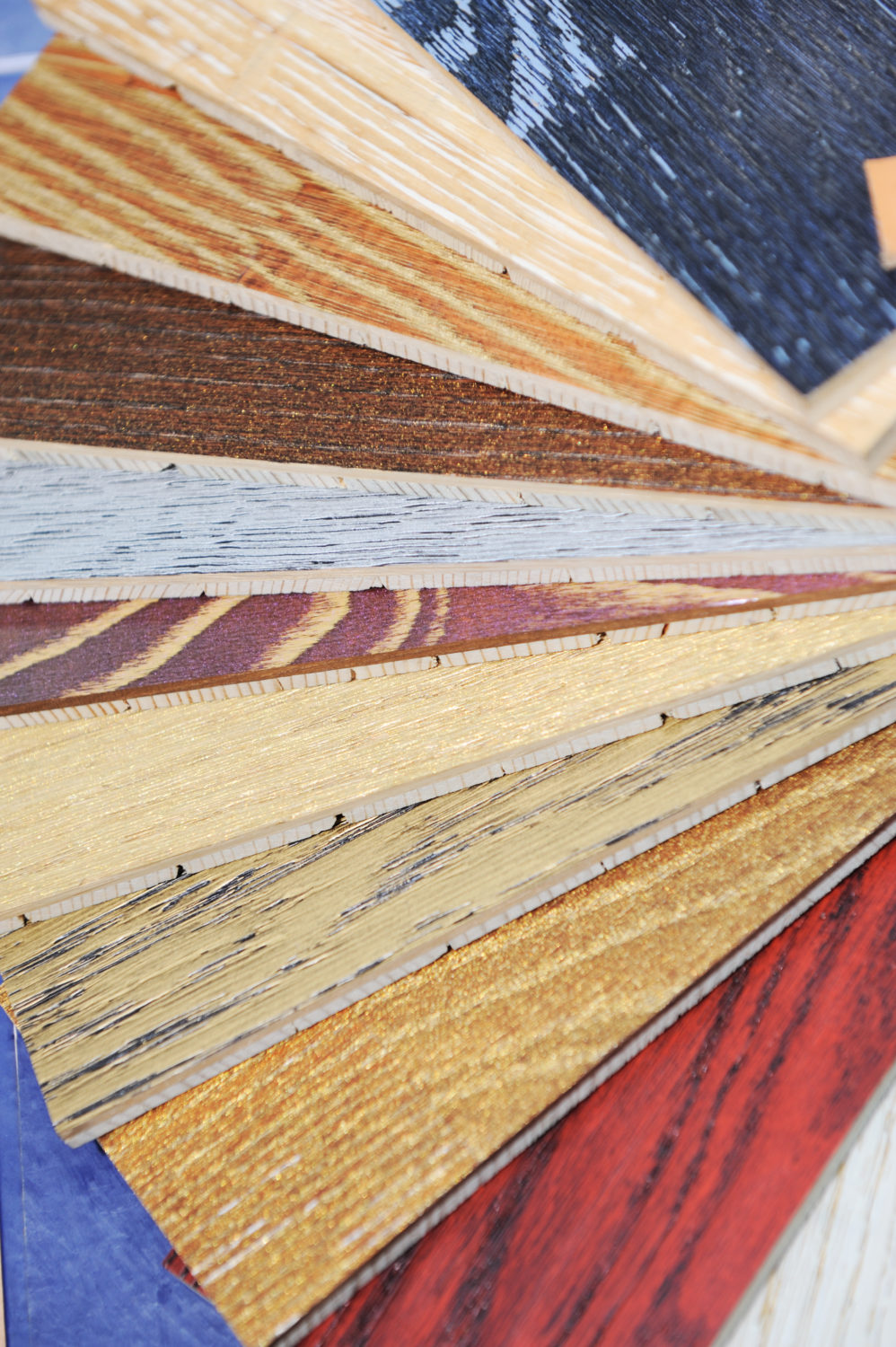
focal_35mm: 70
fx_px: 2617
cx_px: 448
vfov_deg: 28.9
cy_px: 674
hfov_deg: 19.4
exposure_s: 1/100
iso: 200
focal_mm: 70
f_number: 4.5
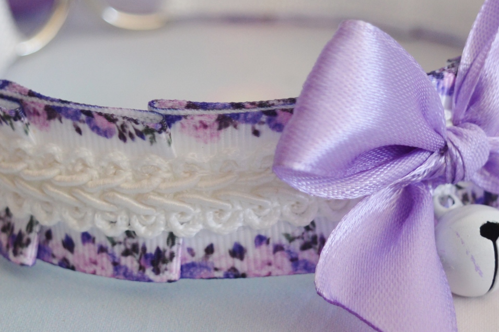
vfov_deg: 11.2
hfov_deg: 16.8
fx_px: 1692
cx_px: 275
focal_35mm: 122
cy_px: 140
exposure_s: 1/60
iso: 450
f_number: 4.5
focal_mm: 35
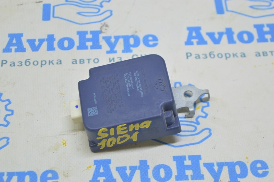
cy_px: 91
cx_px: 137
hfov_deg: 24.6
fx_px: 627
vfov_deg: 16.5
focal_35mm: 82
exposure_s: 1/20
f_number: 5.6
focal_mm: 55
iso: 400
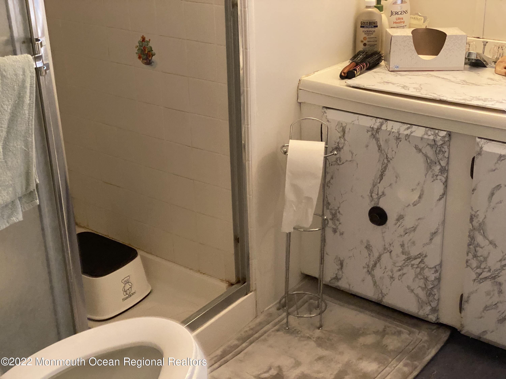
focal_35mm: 52
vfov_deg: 28.0
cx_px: 253
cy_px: 190
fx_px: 760
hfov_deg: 36.8
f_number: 2
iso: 400
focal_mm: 6
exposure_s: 1/40
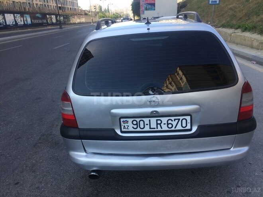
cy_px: 98
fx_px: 220
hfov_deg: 61.7
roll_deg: +4.9
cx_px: 132
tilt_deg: -24.2
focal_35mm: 29
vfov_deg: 48.2
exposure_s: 1/526
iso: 32
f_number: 2.2
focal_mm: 4.15
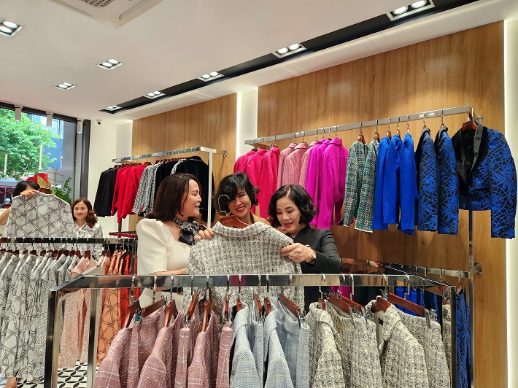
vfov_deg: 58.9
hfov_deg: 73.9
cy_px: 194
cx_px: 259
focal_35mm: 23
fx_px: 344
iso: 125
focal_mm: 5.4
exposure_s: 1/182
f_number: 1.8
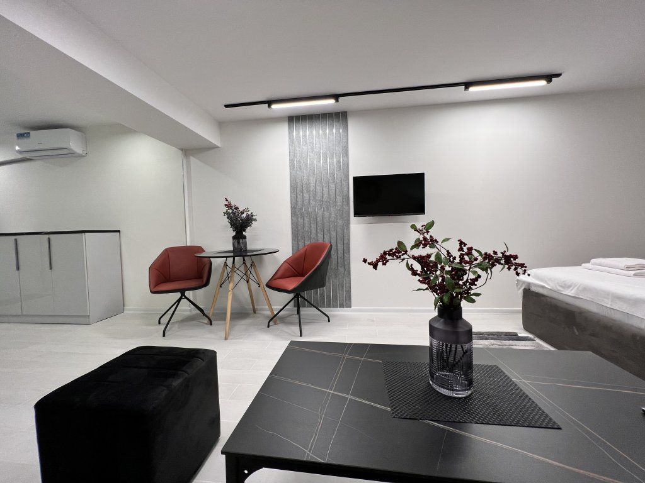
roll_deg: +1.4
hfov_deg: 106.2
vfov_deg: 89.9
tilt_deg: -2.7
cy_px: 242
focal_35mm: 13
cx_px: 322
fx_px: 242
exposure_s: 1/100
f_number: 1.8
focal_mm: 1.57
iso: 80
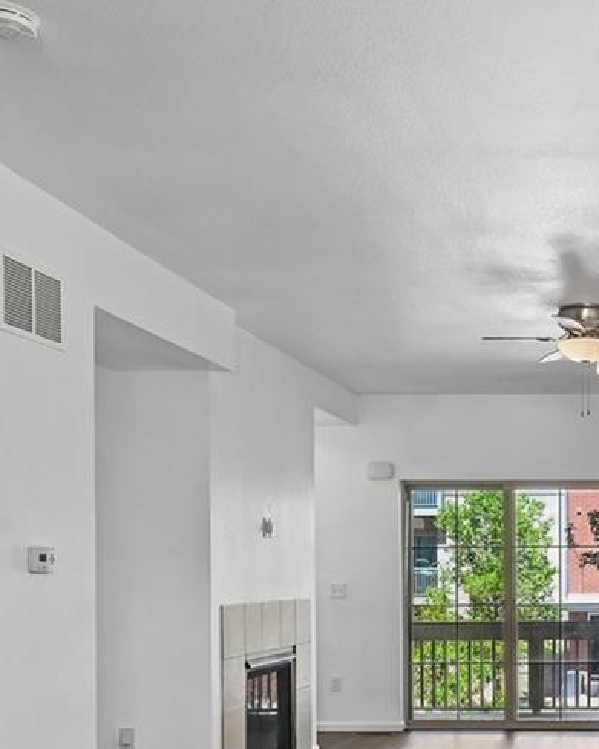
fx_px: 953
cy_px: 577
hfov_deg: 32.6
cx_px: 573
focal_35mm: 43
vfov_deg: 41.4
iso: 400
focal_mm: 14
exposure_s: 1/25
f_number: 10
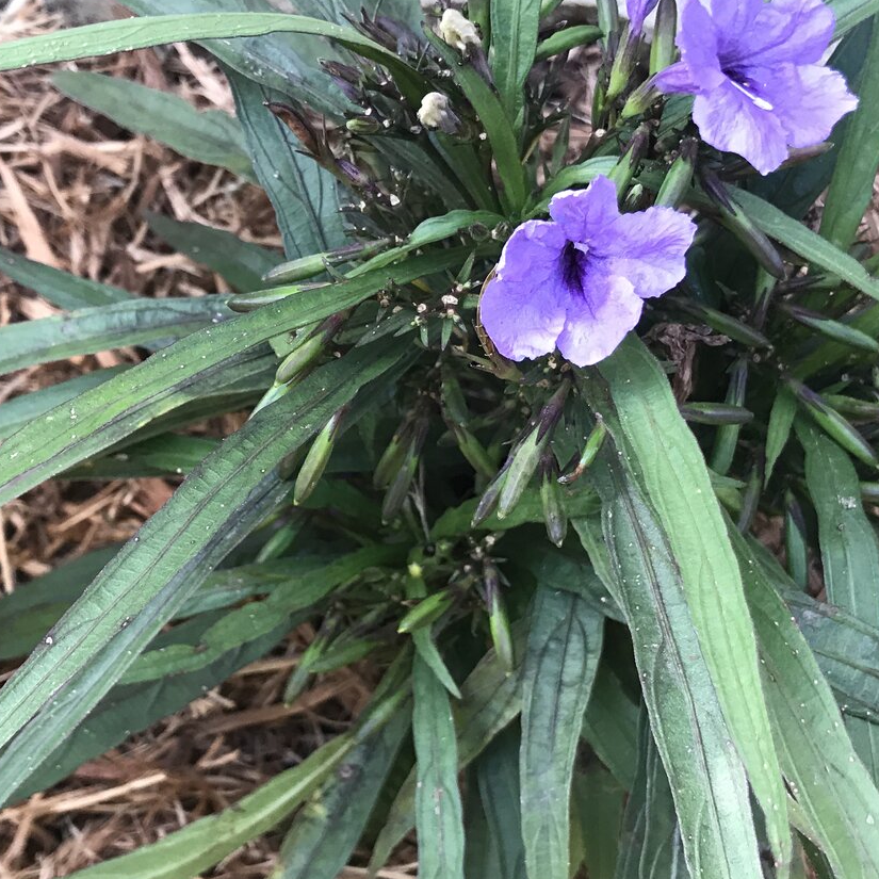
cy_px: 455
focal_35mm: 48
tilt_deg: -68.9
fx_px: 1379
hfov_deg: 35.3
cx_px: 360
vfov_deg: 35.4
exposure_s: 1/30
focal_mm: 3.99
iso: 25
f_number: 1.8
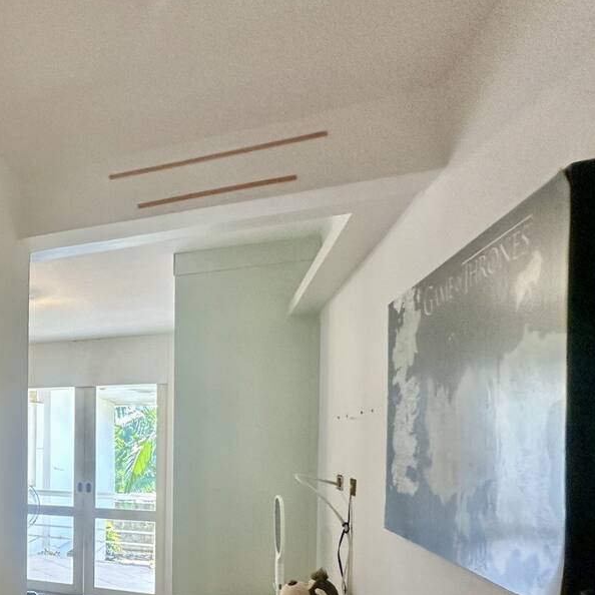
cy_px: 451
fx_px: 583
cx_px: -100
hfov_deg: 40.3
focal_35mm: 30
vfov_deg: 51.6
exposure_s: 1/120
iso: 125
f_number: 2.2
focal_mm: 2.22
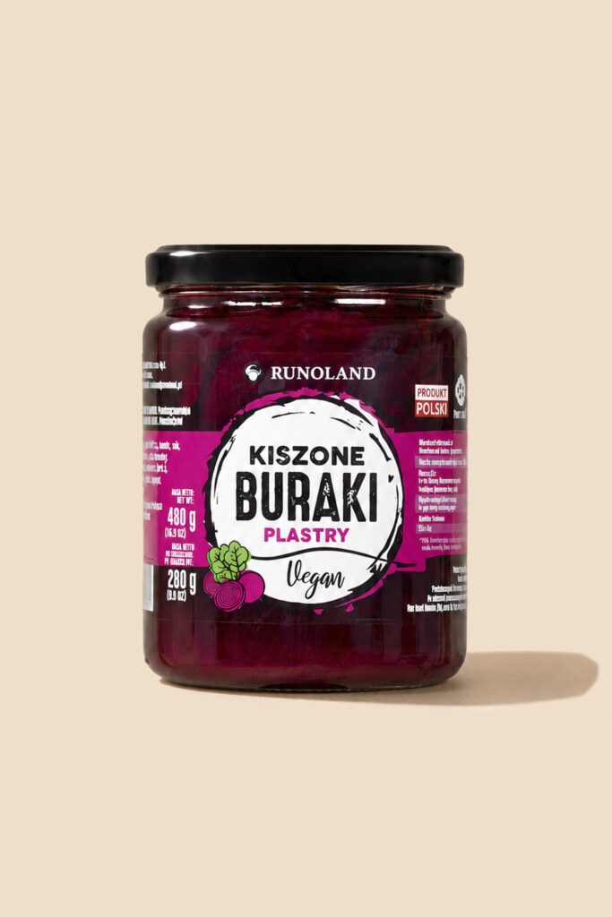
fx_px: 1529
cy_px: 458
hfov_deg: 22.6
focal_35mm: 60
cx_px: 306
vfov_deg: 33.4
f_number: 10
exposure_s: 1/200
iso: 200
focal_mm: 60
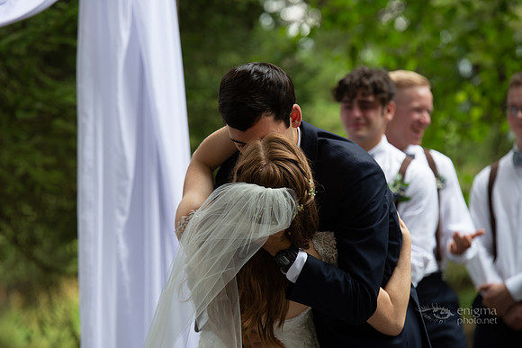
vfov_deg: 6.9
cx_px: 261
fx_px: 2901
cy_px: 174
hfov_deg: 10.3
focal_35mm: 200
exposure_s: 1/125
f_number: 5.6
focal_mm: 200
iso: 400
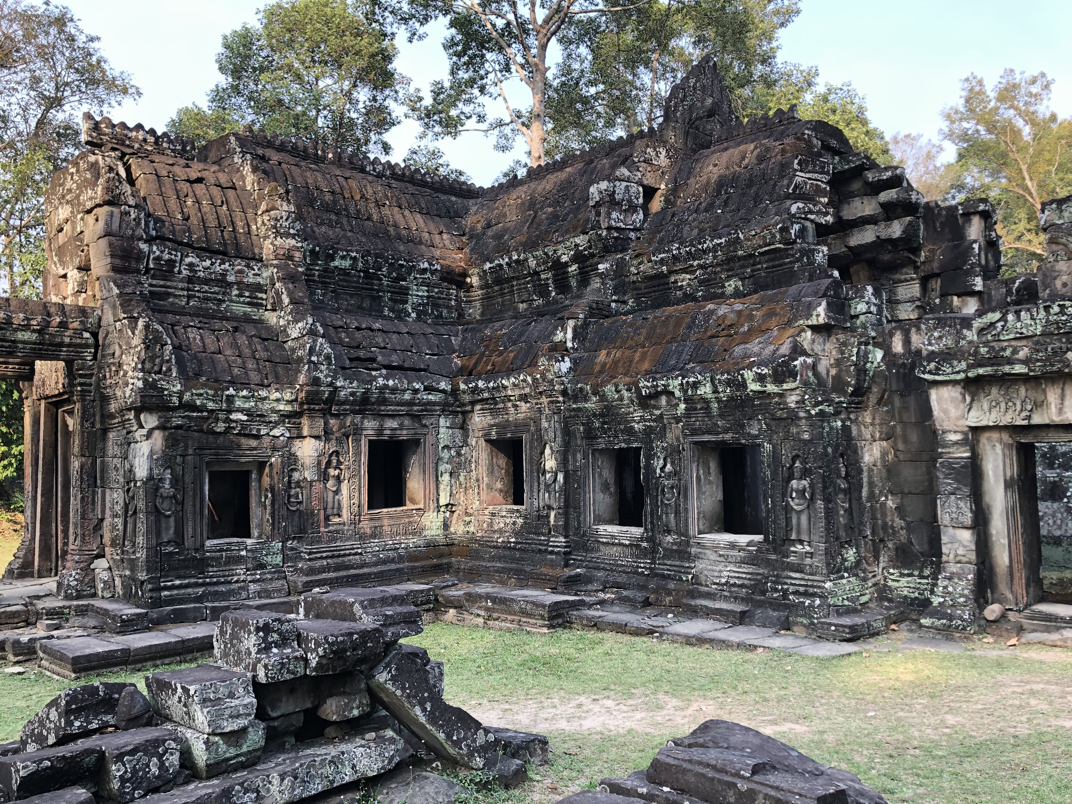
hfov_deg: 63.4
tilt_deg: +5.2
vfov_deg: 49.7
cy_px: 402
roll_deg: +1.6
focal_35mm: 28
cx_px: 536
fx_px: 867
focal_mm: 4
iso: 20
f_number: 1.8
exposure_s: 1/146
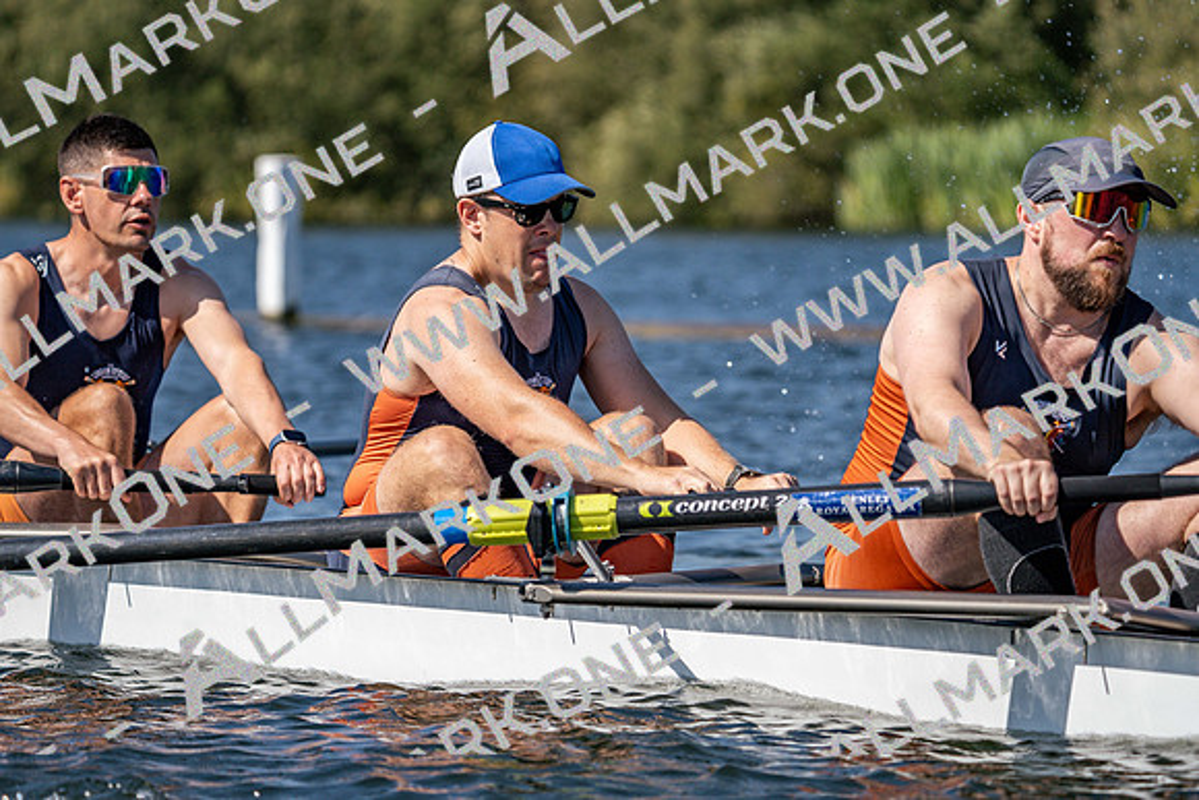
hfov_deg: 8.2
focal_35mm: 252
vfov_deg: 5.5
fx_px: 8395
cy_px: 400
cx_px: 600
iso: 200
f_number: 5.6
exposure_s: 1/2000
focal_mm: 252
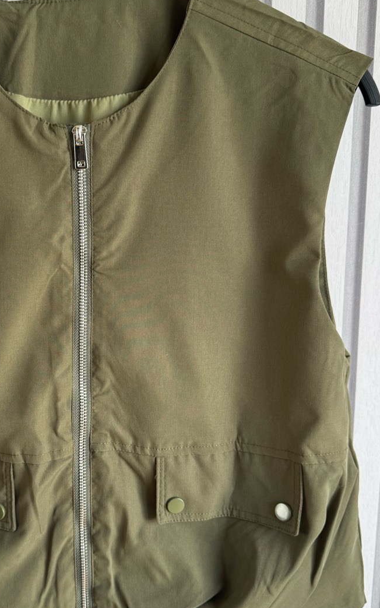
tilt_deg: -11.7
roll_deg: +1.5
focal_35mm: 39
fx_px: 647
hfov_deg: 32.2
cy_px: 317
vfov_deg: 50.4
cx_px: 98
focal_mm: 6.76
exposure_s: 1/121
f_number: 1.78
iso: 100
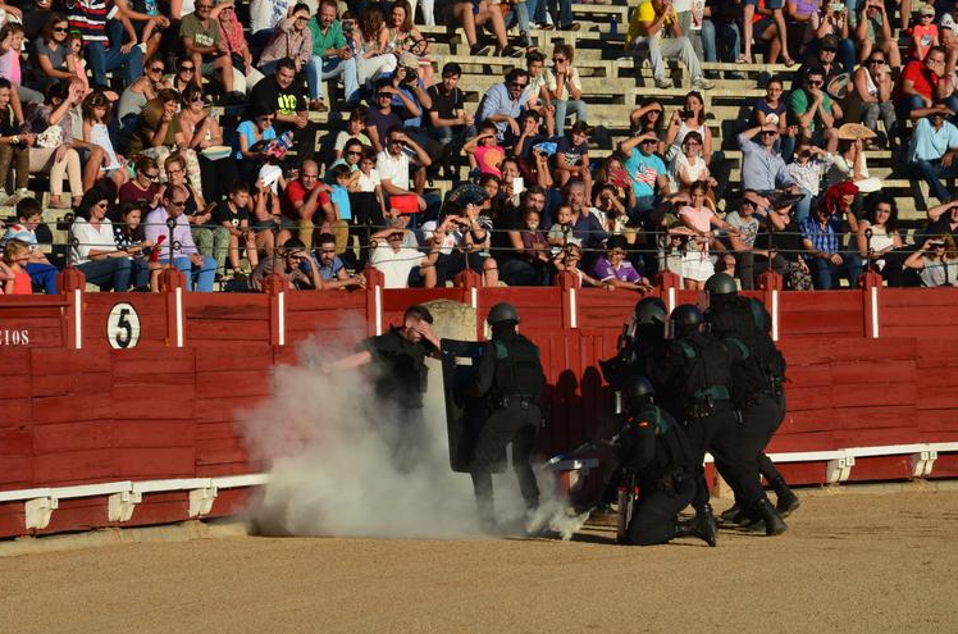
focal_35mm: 169
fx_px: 4474
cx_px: 479
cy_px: 327
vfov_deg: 8.1
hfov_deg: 12.2
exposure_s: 1/250
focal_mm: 105
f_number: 10
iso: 250
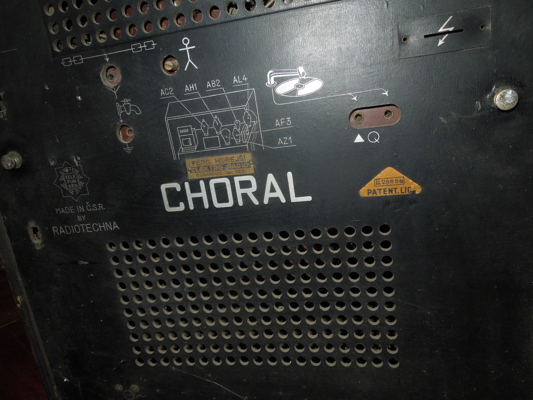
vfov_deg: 54.9
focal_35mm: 25
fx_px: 385
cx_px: 266
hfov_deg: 69.4
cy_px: 200
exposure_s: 1/30
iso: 200
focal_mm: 4.5
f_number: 3.3
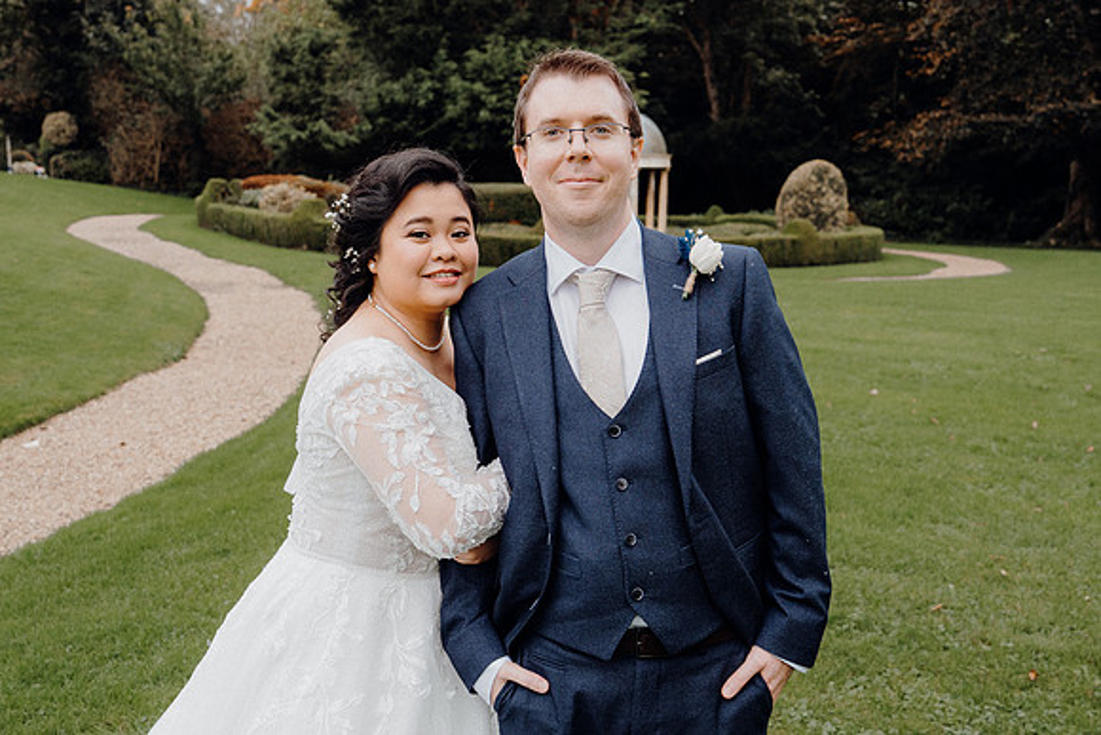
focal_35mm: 36
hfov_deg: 53.1
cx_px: 550
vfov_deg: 36.9
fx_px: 1101
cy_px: 368
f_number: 3.5
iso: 640
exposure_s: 1/160
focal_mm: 24
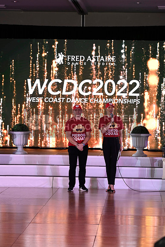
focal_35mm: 130
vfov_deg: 15.8
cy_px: 124
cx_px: 82
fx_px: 893
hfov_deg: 10.6
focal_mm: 130
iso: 2000
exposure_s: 1/200
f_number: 5
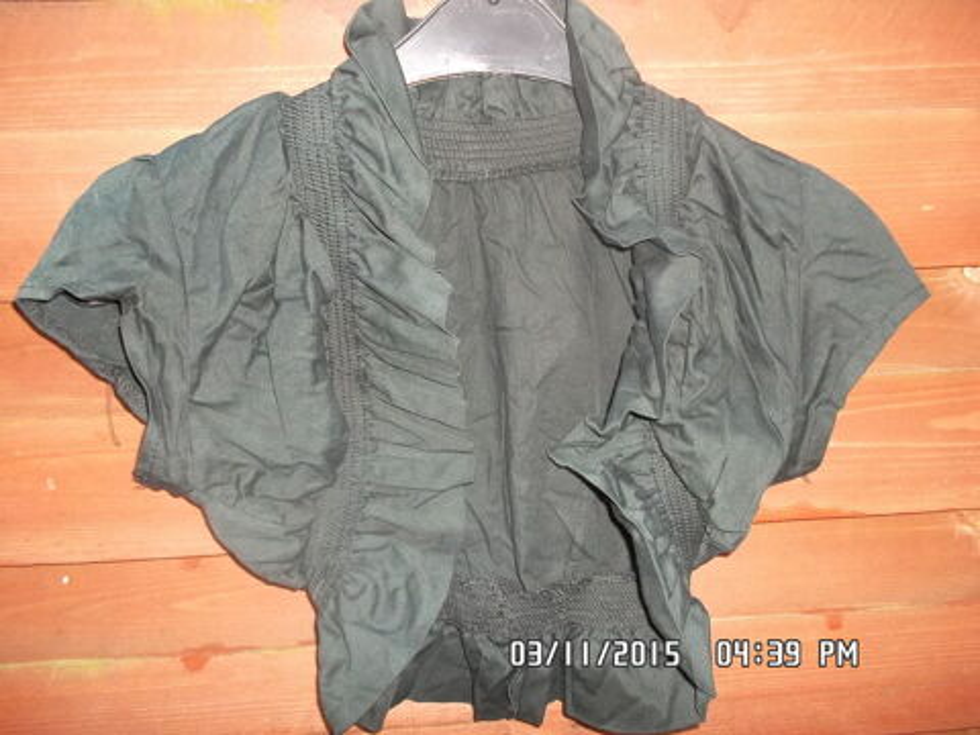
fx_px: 793
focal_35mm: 28
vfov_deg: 49.7
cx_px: 490
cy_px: 368
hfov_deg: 63.4
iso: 240
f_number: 3.3
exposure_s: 1/45
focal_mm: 4.1
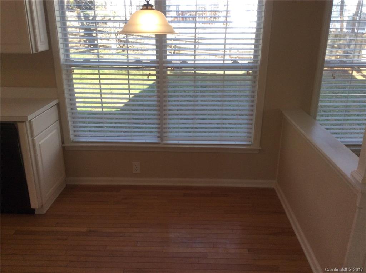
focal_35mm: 32
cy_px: 136
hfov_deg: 56.9
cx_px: 183
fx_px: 338
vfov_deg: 44.0
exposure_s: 1/120
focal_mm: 3.3
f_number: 2.4
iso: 50
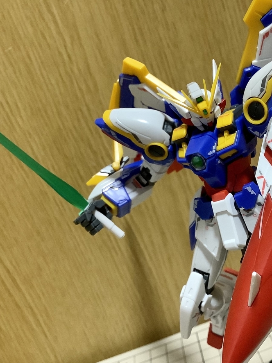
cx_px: 222
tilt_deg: -16.2
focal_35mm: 42
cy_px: 183
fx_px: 440
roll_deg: +16.7
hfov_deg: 33.2
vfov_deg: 44.8
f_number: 2.4
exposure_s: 1/40
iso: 320
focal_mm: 3.3
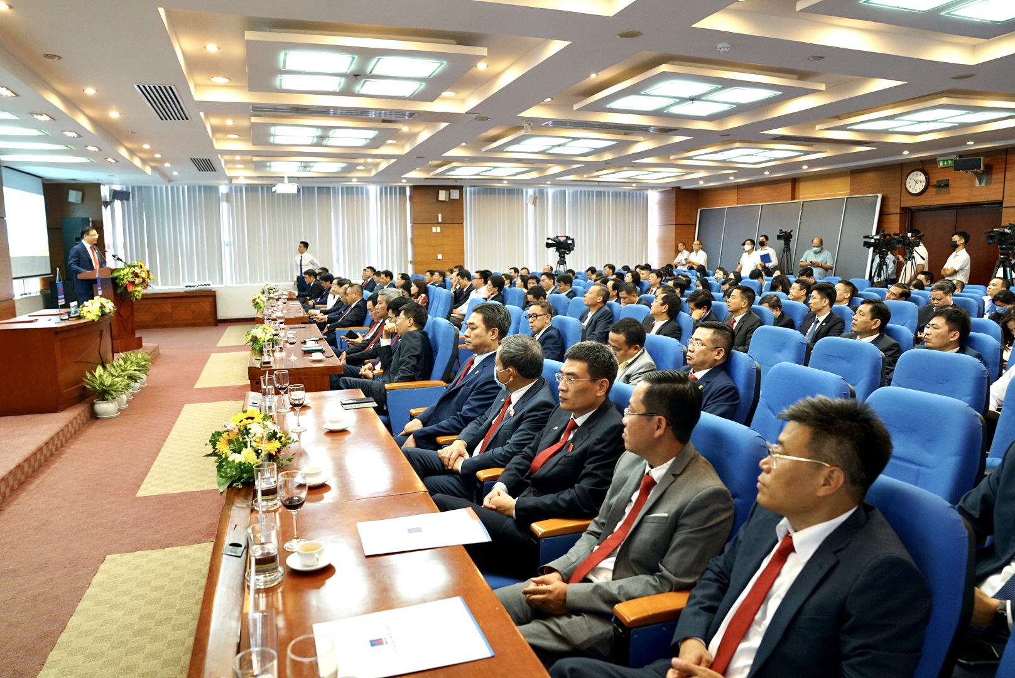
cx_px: 508
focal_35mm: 24
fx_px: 677
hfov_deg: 73.7
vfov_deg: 53.2
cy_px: 339
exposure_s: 1/60
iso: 1250
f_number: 4
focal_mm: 24
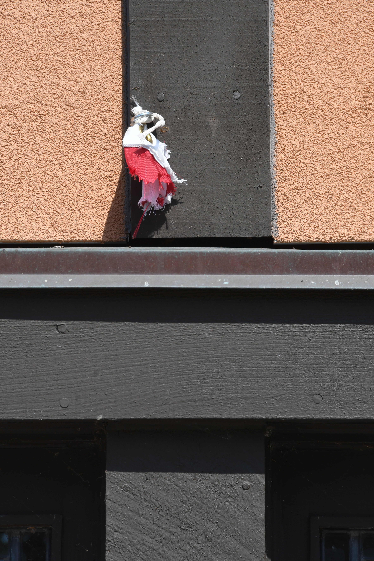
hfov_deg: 4.6
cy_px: 280
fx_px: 4675
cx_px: 187
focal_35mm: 300
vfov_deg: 6.9
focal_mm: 200
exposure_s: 1/320
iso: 320
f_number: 11
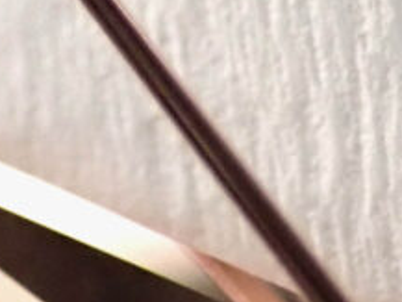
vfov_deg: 5.3
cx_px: 417
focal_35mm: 276
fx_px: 3207
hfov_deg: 7.1
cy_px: -211
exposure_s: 1/80
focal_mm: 9.01
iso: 800
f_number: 3.2
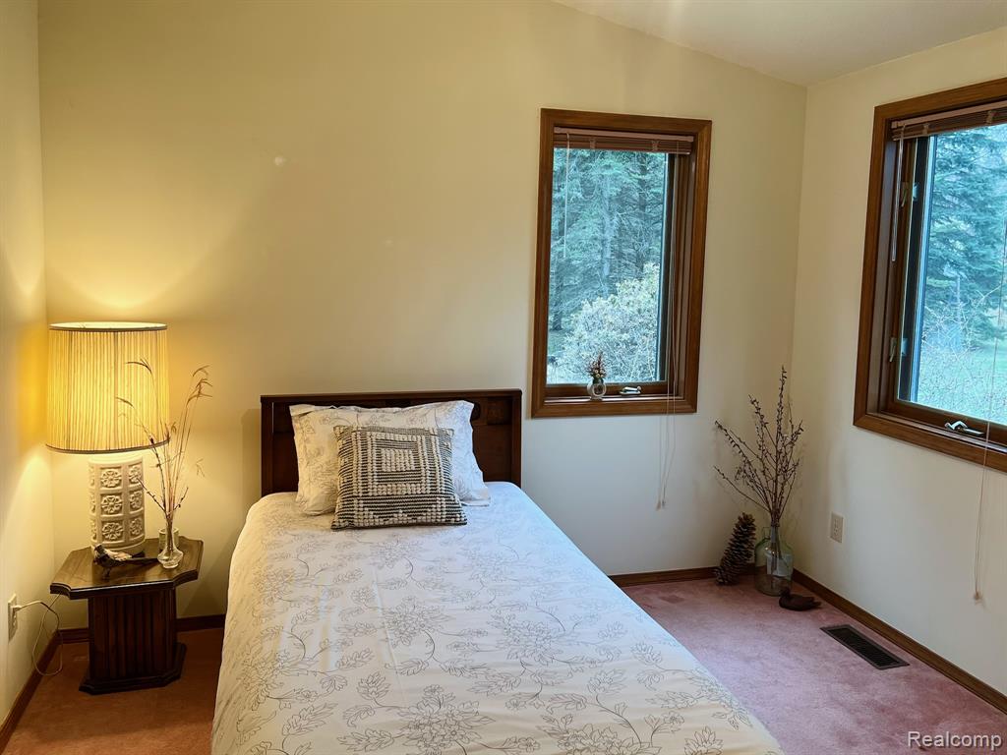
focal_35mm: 26
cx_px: 504
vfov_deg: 53.1
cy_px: 378
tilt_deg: -9.4
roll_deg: -1.9
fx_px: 756
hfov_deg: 67.3
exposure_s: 1/120
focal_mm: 5.7
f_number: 1.5
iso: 100
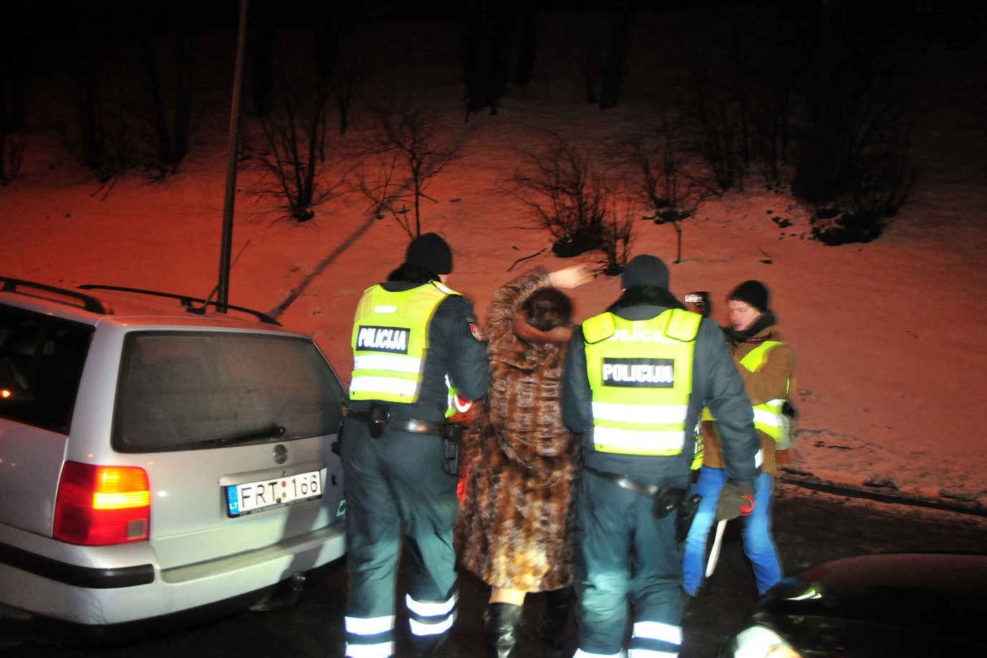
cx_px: 498
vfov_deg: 51.3
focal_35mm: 25
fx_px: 686
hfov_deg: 71.5
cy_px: 339
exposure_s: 1/40
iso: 1250
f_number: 3.5
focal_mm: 16
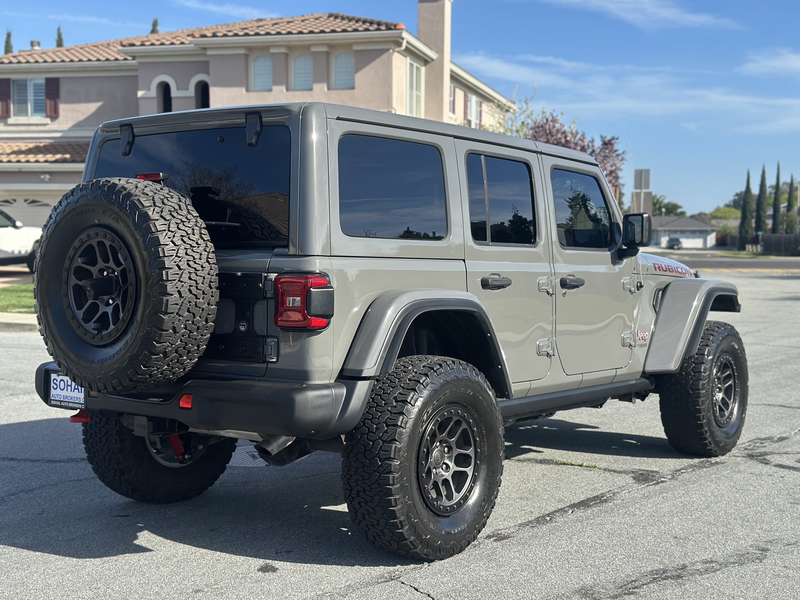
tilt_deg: -3.4
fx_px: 1109
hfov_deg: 39.7
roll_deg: -0.3
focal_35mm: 48
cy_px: 300
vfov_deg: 30.3
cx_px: 400
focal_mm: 6.86
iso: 100
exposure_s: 1/3058
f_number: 1.78
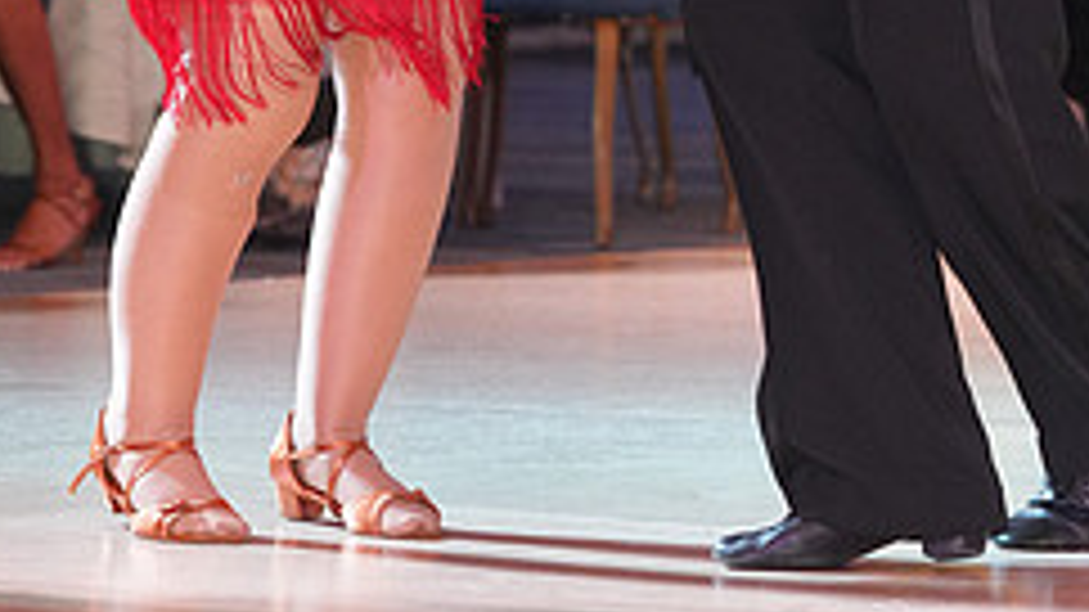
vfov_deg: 3.8
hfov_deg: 6.8
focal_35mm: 319
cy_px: -482
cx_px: 520
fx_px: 9209
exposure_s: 1/250
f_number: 4
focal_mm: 127
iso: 2500
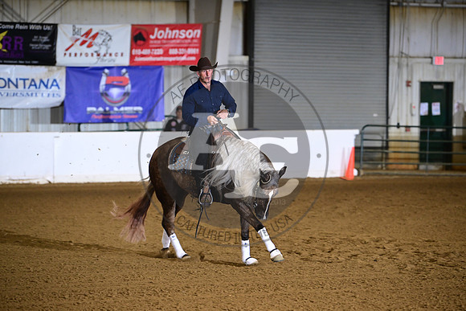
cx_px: 233
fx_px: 2589
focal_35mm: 200
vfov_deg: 6.9
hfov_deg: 10.3
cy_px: 156
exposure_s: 1/200
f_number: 4
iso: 2500
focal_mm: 200
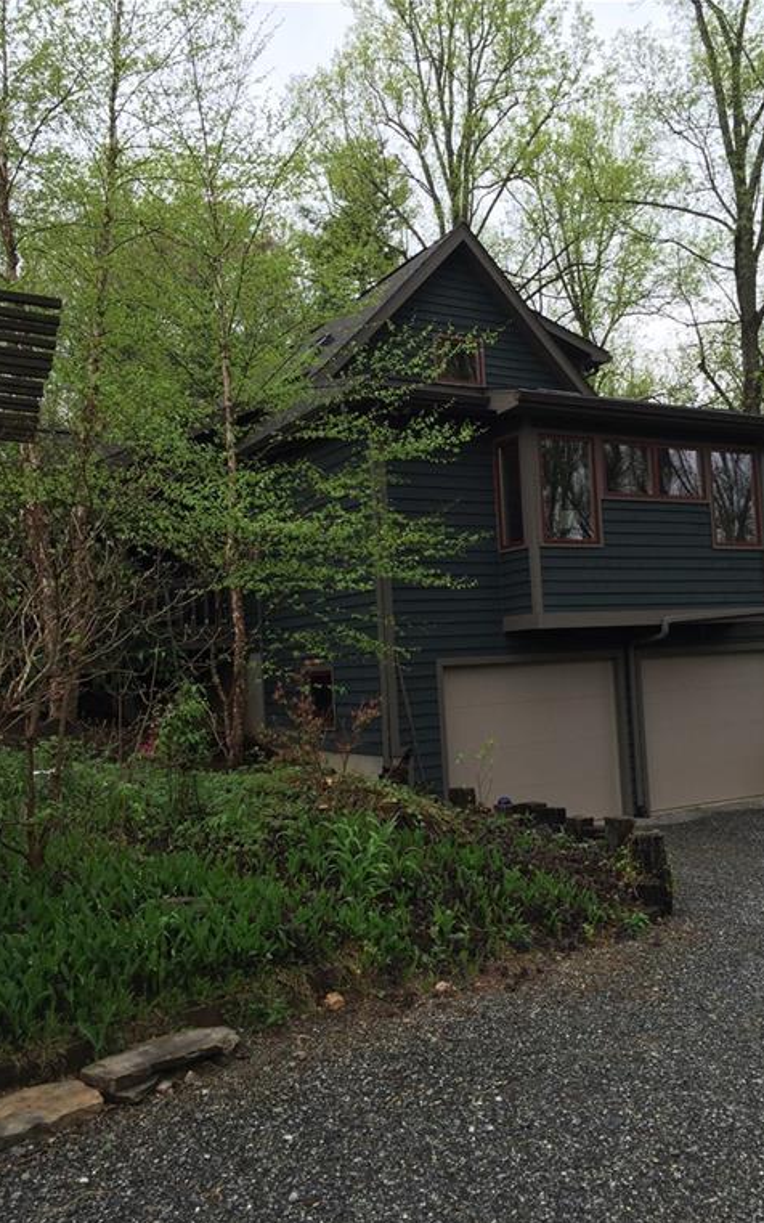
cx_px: 429
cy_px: 615
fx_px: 1033
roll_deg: +2.6
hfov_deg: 40.5
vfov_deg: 61.2
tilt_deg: +3.4
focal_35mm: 31
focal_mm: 4.15
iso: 32
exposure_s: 1/309
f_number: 2.2
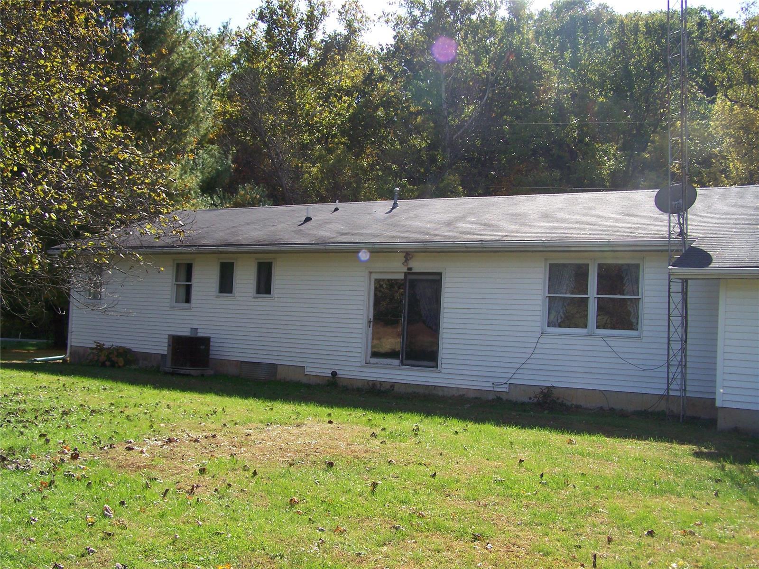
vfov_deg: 37.7
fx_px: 833
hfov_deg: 49.0
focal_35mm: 38
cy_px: 284
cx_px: 380
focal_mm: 6.3
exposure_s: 1/250
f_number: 4
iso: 64
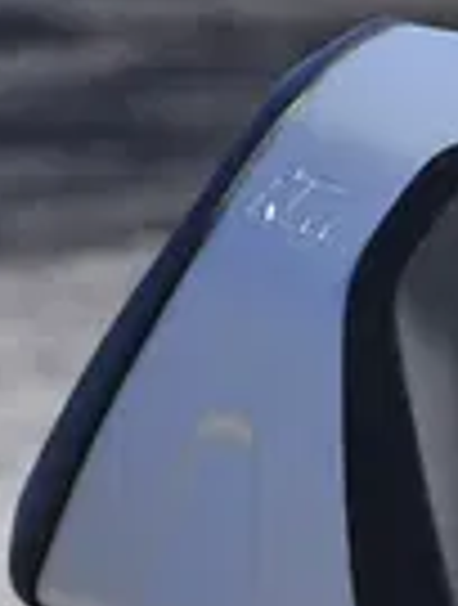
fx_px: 29919
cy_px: 788
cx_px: 1437
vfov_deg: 1.2
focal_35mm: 1704
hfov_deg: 0.9
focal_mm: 200
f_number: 6.3
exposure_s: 1/1000
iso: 250
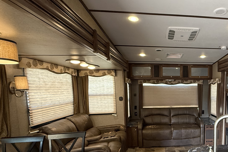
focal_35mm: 27
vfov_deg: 46.9
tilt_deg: -6.3
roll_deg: -0.8
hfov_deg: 62.0
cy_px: 105
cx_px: 181
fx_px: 171
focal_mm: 2.22
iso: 500
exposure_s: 1/60
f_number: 2.2
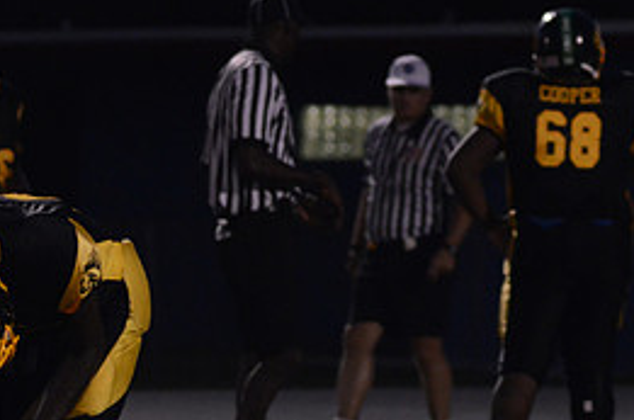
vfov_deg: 2.1
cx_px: 80
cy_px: 401
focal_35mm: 666
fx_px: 11707
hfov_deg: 3.1
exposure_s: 1/200
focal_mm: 200
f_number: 5.6
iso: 3200
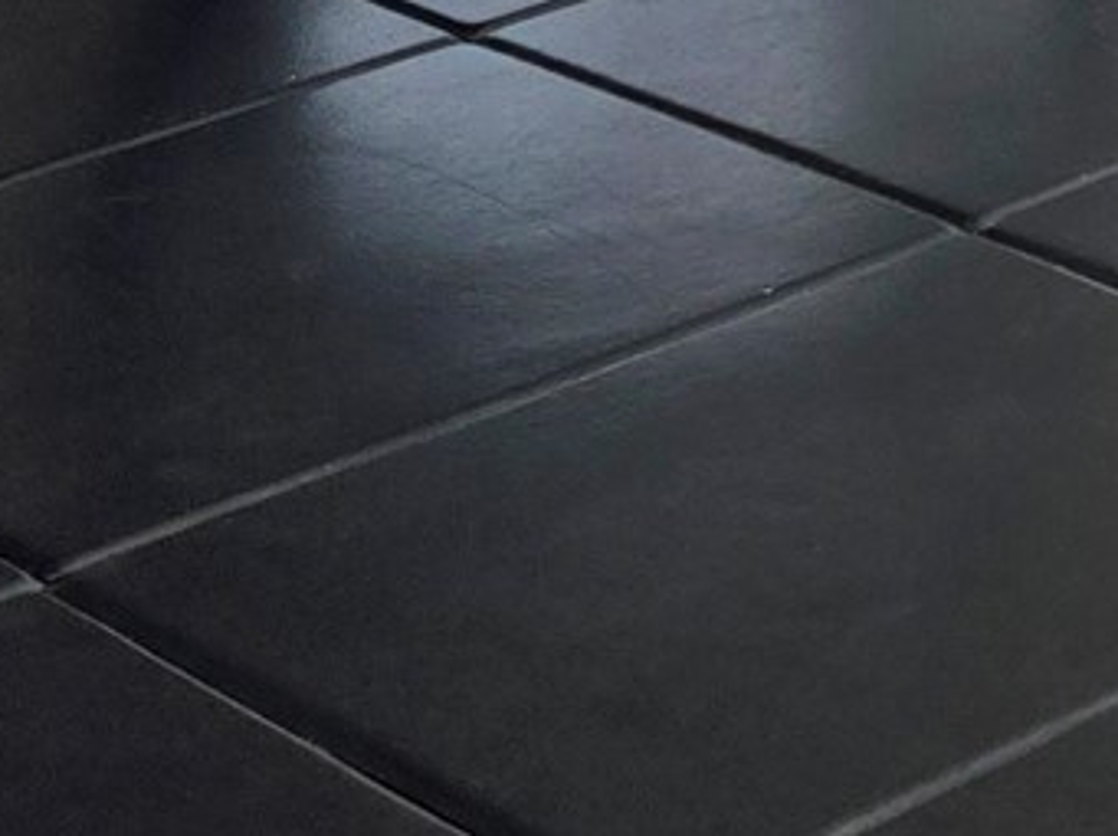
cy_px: -764
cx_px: 2469
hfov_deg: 14.1
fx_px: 3484
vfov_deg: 12.3
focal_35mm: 108
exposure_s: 1/326
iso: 25
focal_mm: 5.4
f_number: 1.8
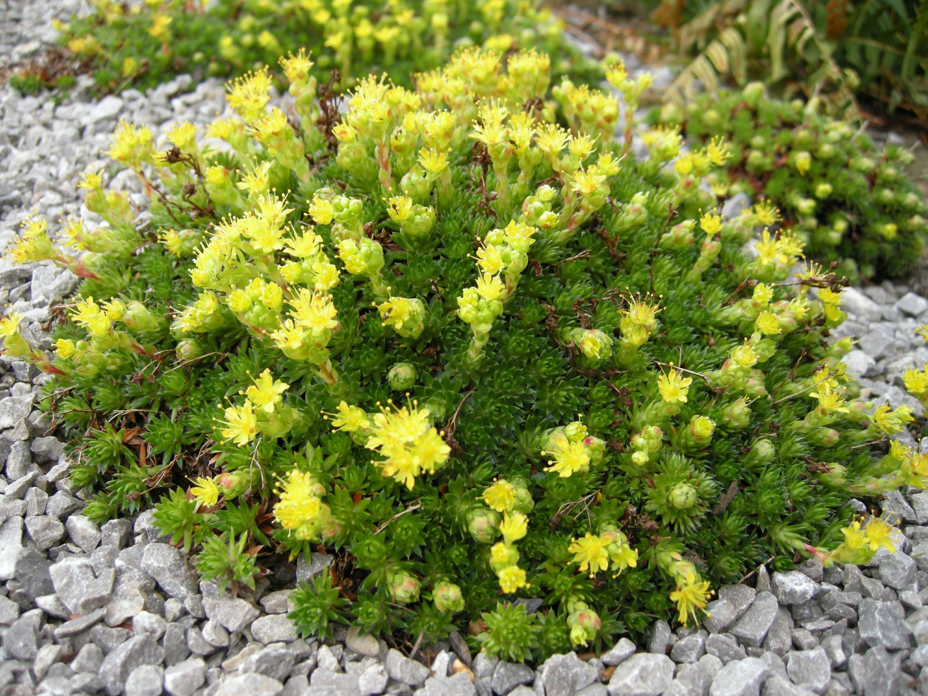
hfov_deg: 52.6
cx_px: 464
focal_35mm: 35
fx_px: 938
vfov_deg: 40.7
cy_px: 348
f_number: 3
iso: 64
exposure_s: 1/84.8
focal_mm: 7.5
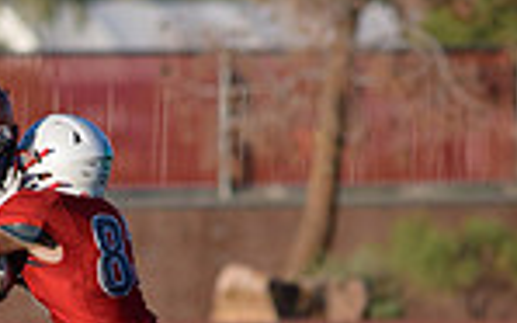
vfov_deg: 1.1
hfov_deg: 1.8
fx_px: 16761
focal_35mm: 1190
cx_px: 83
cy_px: 359
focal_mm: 300
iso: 1000
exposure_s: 1/8000
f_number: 5
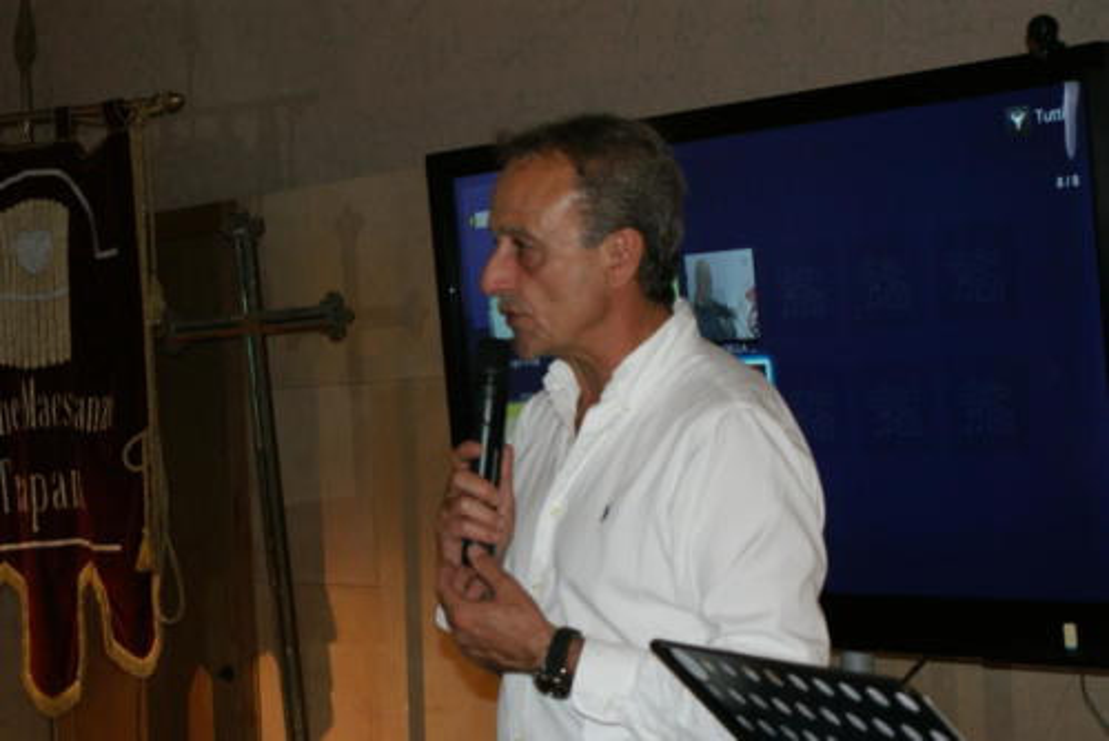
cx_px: 554
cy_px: 370
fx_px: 2080
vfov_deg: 20.2
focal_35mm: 68
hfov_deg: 29.8
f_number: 5.6
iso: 400
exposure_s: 1/80
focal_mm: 45
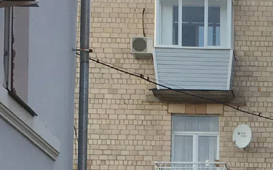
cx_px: 390
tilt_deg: +6.4
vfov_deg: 8.2
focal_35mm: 152
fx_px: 1131
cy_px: 351
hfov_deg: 13.1
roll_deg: +0.5
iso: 25
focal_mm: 4.15
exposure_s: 1/452
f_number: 2.2
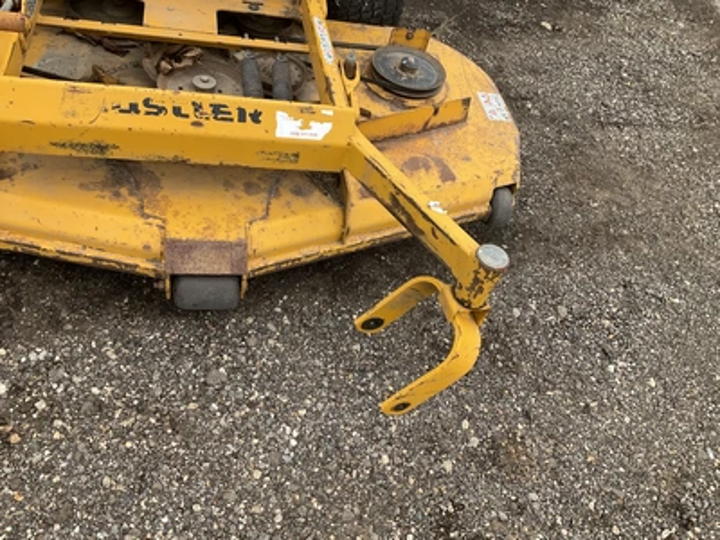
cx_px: 360
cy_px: 270
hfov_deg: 61.7
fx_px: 603
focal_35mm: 29
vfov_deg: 48.2
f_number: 1.8
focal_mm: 3
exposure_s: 1/781
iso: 25
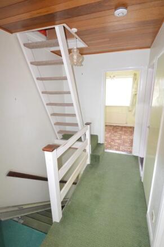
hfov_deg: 77.3
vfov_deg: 100.4
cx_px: 82
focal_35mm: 15
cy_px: 124
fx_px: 103
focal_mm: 10
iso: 1600
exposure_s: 1/60
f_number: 5.6
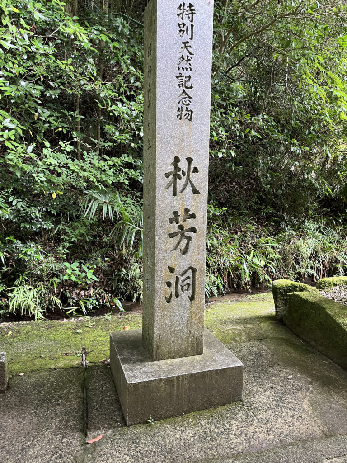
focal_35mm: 26
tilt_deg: -7.5
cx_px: 174
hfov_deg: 53.1
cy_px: 232
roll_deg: -1.4
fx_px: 348
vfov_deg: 67.3
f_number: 1.6
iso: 200
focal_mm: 5.1
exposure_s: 1/60
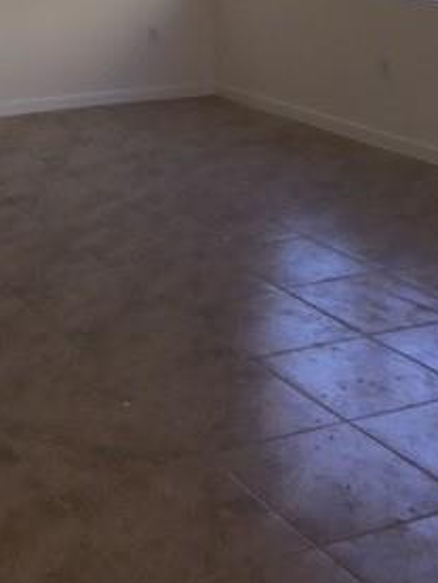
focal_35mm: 67
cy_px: -4
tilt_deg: -6.4
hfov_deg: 20.9
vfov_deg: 27.3
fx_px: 1129
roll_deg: +1.9
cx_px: -38
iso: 25
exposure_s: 1/60
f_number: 2.2
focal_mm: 4.15
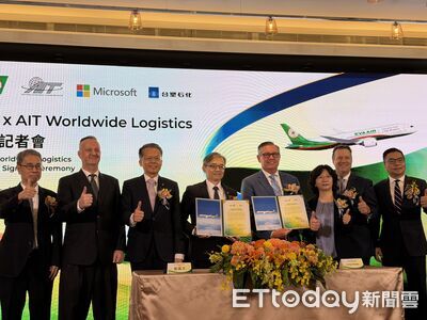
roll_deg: +1.9
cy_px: 160
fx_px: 592
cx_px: 214
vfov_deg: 30.3
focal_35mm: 48
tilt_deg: +7.7
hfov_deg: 39.7
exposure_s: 1/120
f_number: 1.78
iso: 50
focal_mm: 6.76
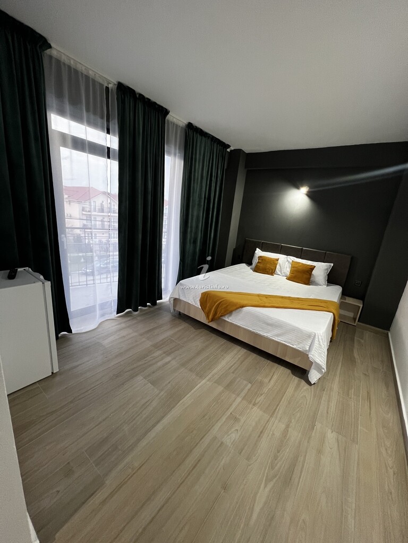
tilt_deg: -14.8
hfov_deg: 89.9
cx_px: 204
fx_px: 204
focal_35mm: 13
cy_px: 272
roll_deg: -6.4
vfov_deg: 106.2
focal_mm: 1.57
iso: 250
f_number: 1.8
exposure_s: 1/50
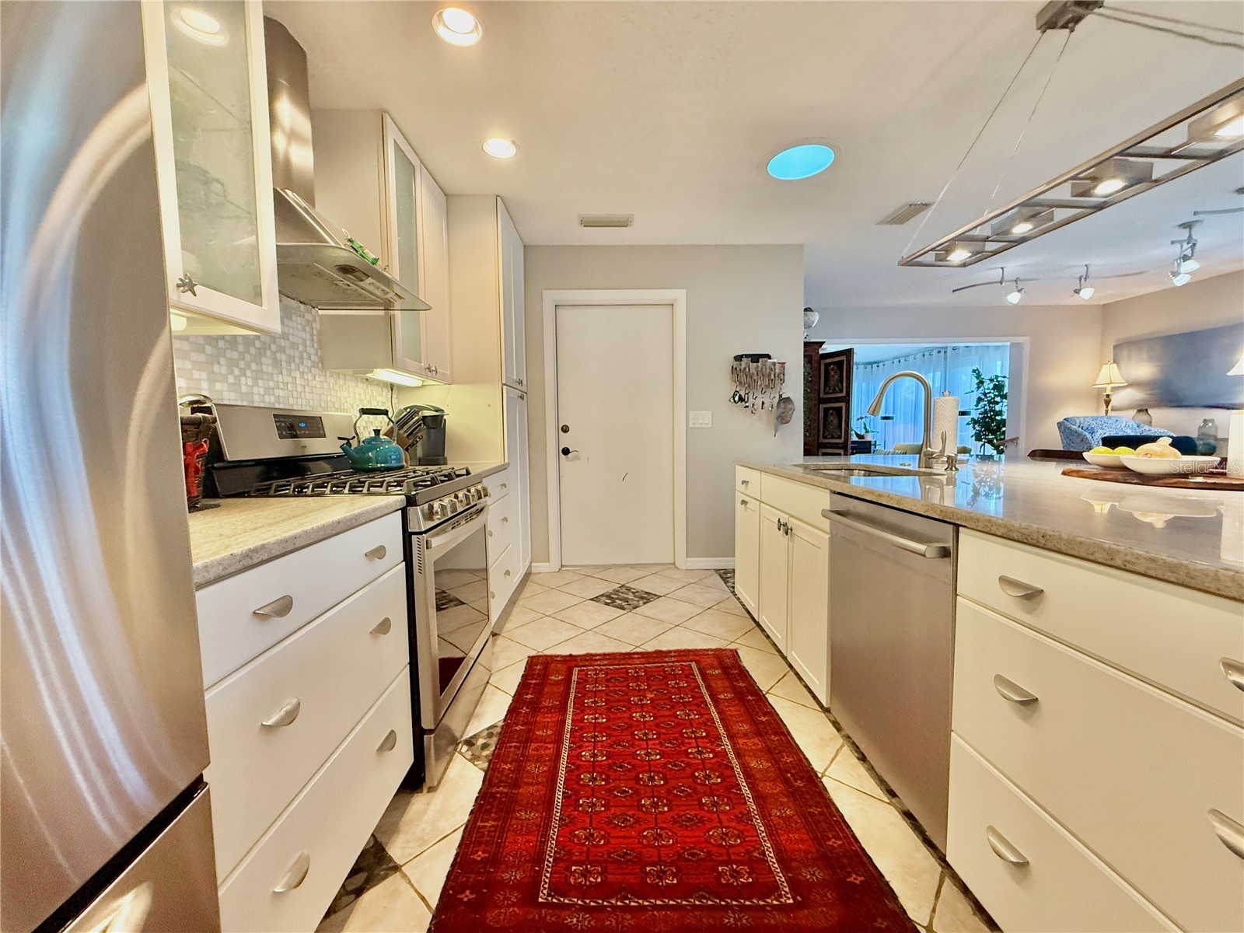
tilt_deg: -4.5
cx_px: 622
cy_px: 466
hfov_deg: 102.1
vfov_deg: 85.7
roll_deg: +1.8
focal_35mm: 14
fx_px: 503
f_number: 2.2
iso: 320
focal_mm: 2.22
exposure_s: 1/120
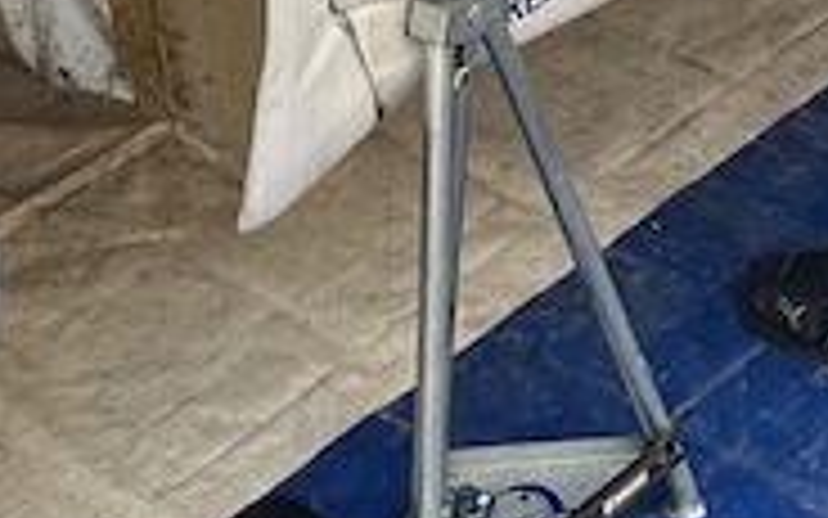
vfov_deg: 9.6
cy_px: -739
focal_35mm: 120
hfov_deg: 17.3
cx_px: 562
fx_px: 2708
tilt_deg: -12.6
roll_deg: +5.1
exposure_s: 1/234
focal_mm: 5.1
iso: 40
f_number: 1.6
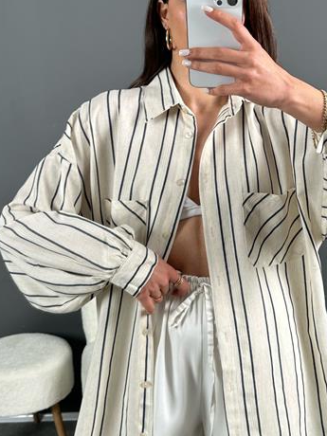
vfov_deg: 38.7
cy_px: 171
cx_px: 237
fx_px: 617
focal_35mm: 49
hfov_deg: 29.3
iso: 64
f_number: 1.78
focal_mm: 6.86
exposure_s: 1/100
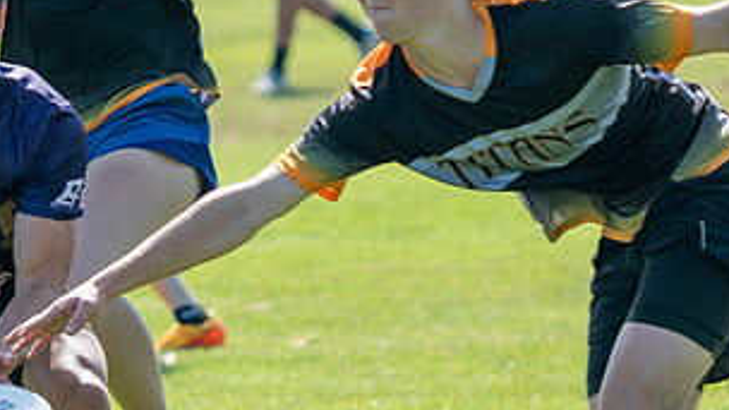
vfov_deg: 1.7
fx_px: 13686
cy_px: 181
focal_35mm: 708
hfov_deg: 3.0
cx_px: 34
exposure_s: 1/1600
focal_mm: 125
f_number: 3.2
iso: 160
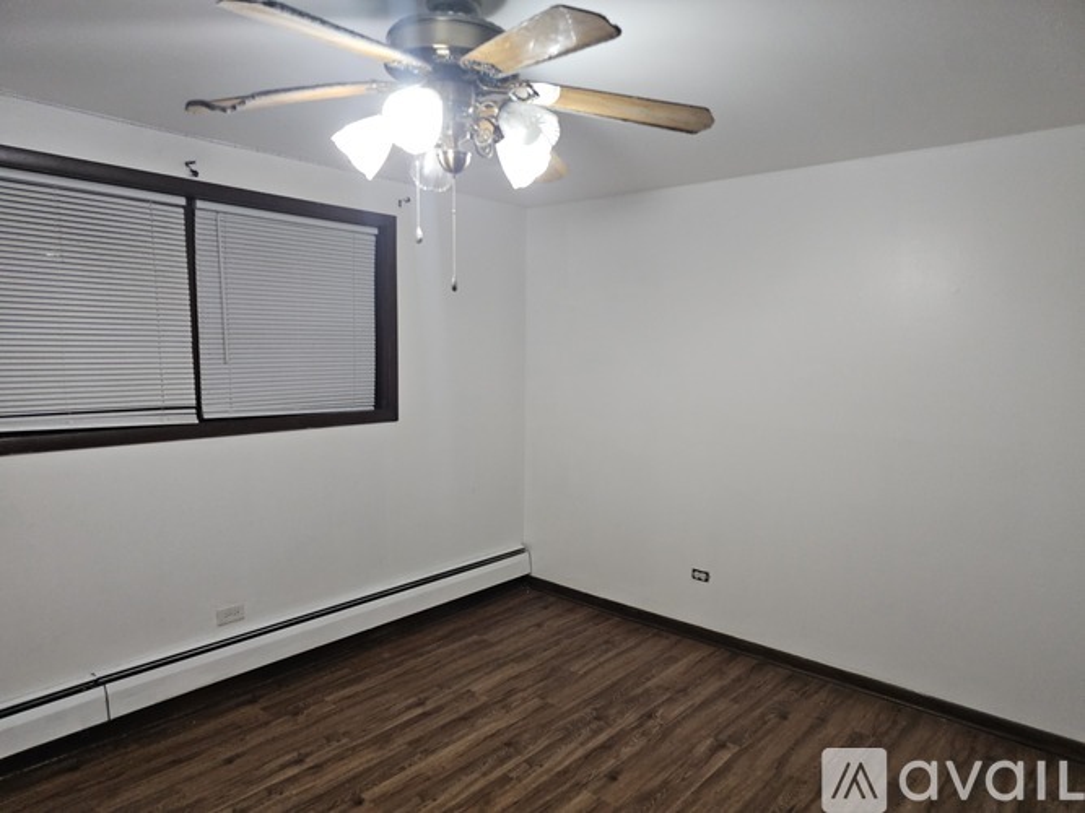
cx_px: 542
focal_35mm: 23
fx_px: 721
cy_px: 406
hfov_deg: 73.9
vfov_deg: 58.9
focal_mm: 6.3
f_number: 1.7
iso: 250
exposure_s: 1/120
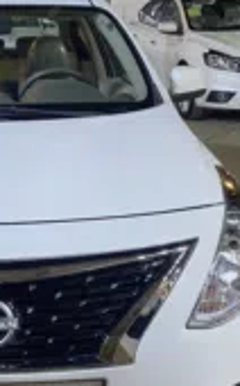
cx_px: -5
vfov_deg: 31.5
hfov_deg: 19.4
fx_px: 681
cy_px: 170
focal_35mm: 65
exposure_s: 1/50
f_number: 1.8
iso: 200
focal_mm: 4.25
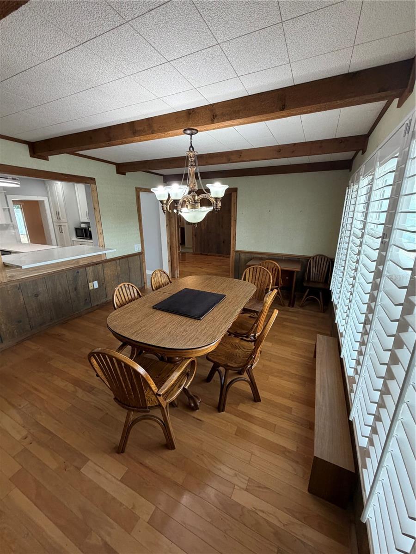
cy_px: 277
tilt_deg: -15.8
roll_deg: +0.4
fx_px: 224
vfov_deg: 102.1
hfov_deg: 85.7
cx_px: 208
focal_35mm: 14
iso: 250
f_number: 2.2
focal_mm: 2.22
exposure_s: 1/120
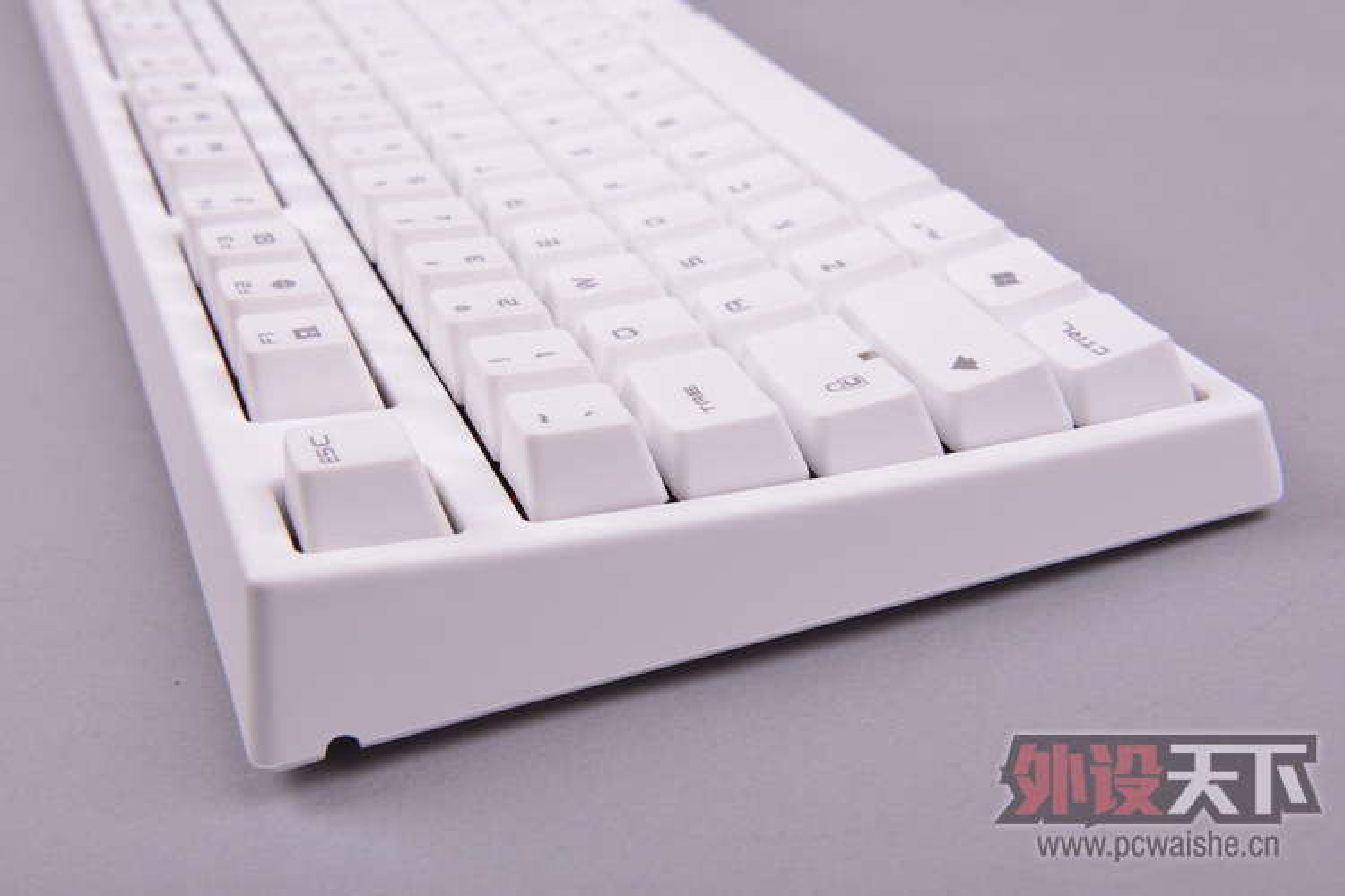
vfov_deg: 24.6
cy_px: 448
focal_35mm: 55
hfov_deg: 36.2
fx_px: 2055
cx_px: 672
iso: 200
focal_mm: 55
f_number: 16
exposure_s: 1/160
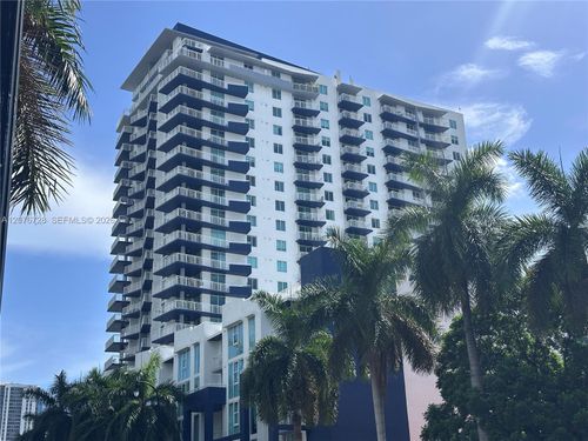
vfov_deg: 30.3
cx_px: 294
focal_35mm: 48
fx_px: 815
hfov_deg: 39.7
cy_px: 220
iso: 64
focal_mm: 6.86
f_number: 1.78
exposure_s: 1/5556
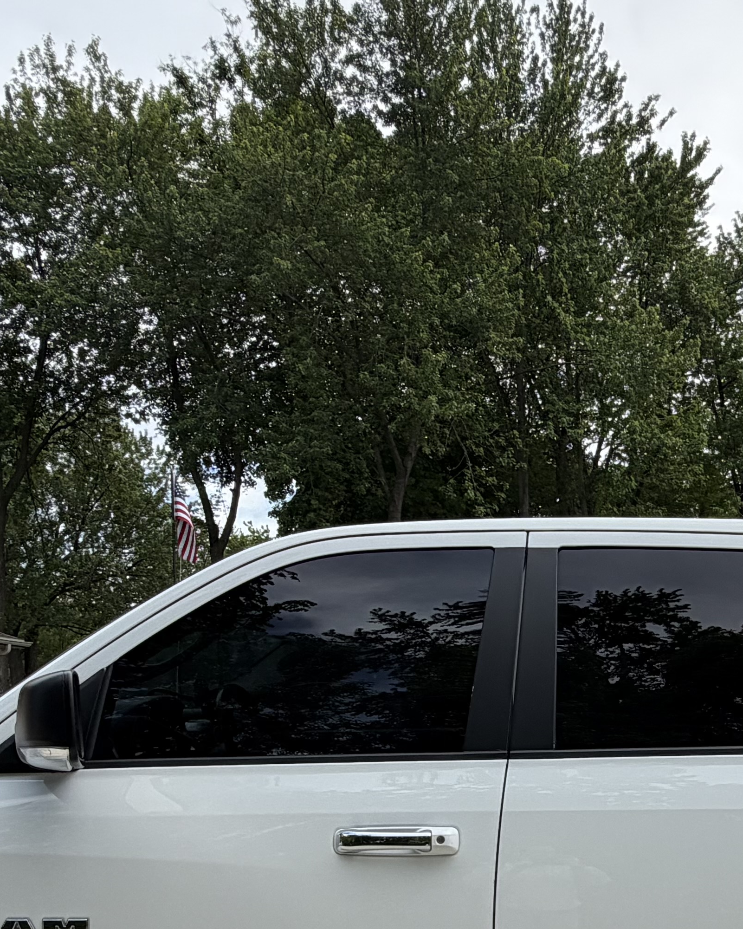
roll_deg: +0.3
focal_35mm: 39
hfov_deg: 37.0
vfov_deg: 44.4
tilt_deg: -1.5
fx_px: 1072
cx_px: 582
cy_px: 754
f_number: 2.2
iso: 32
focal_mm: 2.22
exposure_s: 1/770
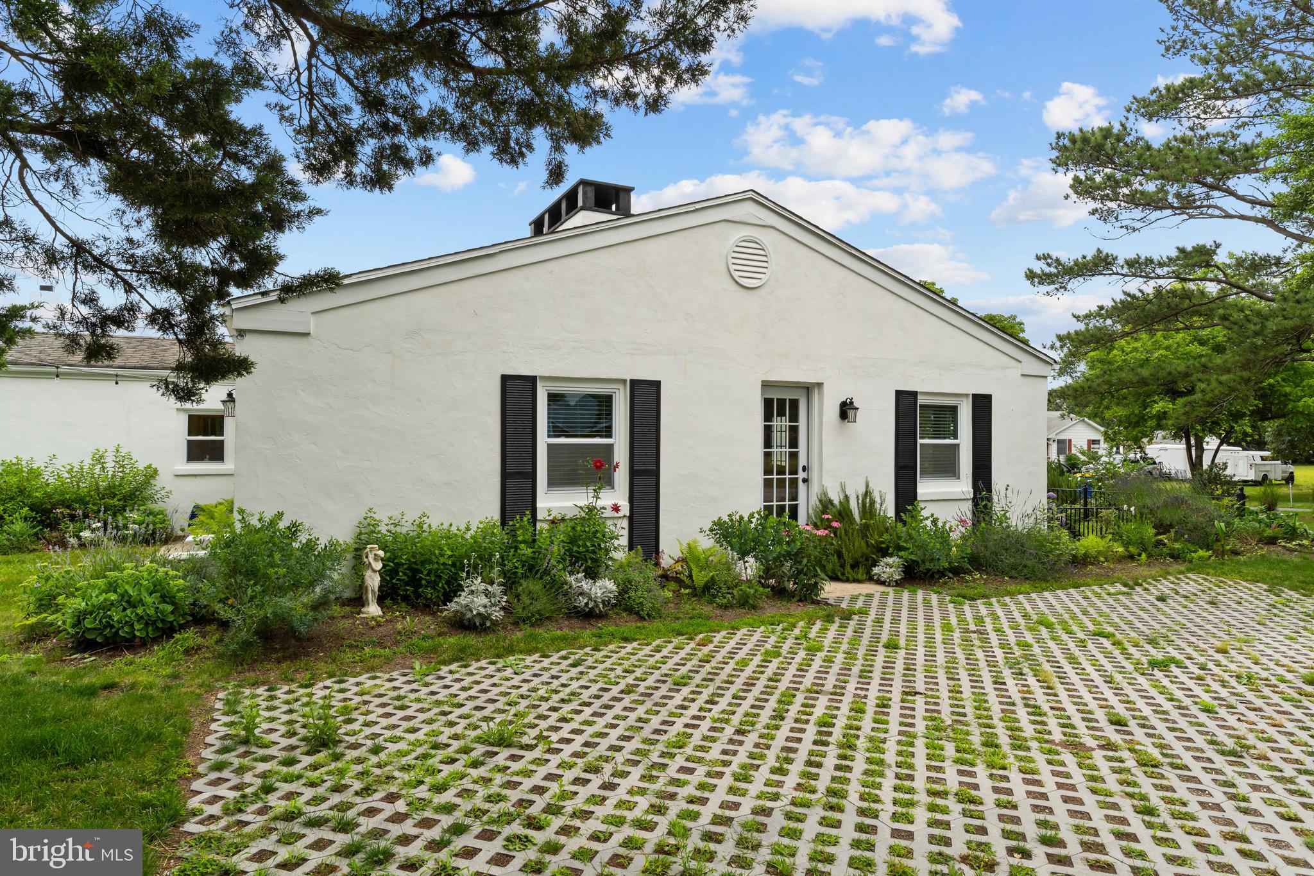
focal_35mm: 21
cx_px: 657
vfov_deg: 60.6
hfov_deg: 82.4
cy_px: 438
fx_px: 750
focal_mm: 13.7
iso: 250
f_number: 7.1
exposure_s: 1/400
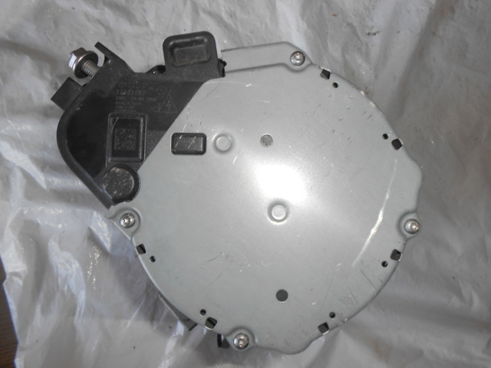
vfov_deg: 53.1
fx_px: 369
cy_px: 184
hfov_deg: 67.3
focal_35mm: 26
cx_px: 246
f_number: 3.5
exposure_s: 1/30
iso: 80
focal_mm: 4.6
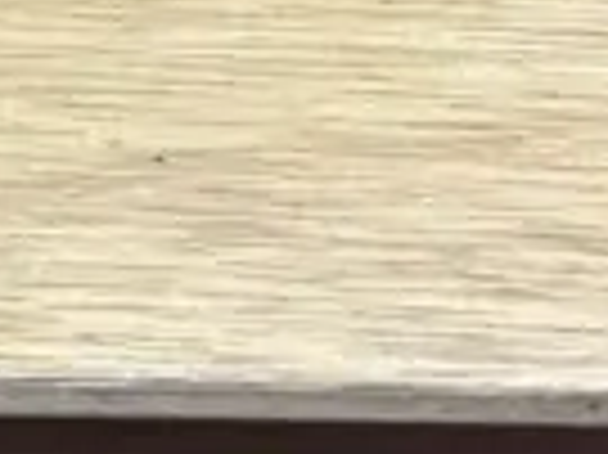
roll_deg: -0.4
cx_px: 108
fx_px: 3194
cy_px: -625
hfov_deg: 10.8
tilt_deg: -32.9
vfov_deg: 7.6
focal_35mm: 182
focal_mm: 6.86
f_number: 1.78
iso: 160
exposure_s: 1/100
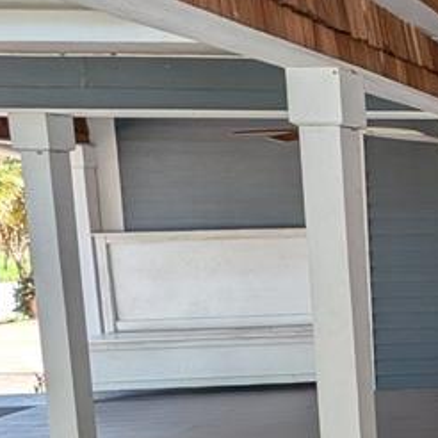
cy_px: 255
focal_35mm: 44
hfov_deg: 22.3
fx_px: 630
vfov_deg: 38.2
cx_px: 787
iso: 46
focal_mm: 2.02
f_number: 1.7
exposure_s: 1/552
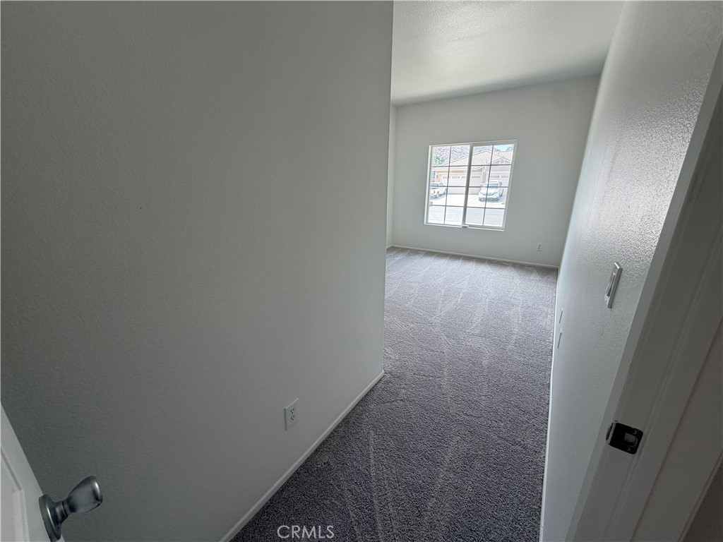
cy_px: 271
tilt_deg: -17.0
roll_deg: +0.8
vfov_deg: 85.7
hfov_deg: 102.1
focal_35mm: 14
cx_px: 362
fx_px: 292
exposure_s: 1/121
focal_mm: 2.22
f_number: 2.2
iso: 100
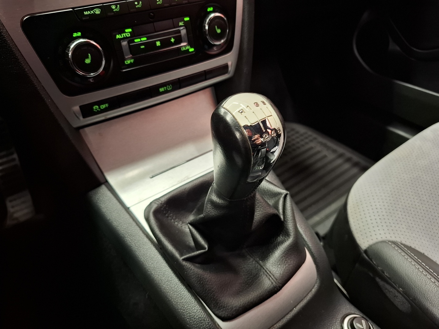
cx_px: 220
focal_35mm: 23
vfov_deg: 58.9
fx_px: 292
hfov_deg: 73.9
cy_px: 164
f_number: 1.8
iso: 250
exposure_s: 1/30
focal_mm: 5.54
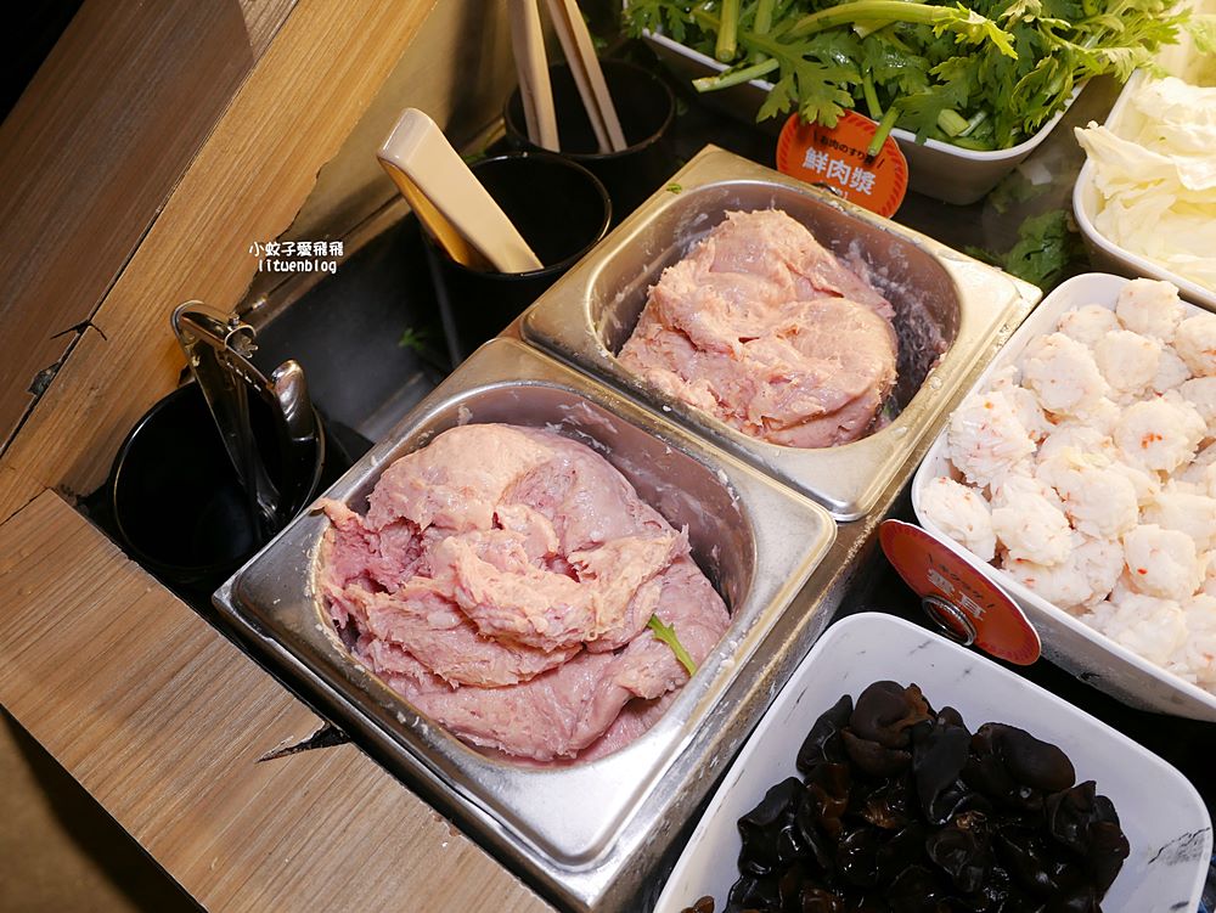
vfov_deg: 49.8
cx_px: 608
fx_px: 984
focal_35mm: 28
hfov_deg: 63.4
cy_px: 456
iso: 320
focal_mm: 14
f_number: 2.5
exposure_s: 1/60
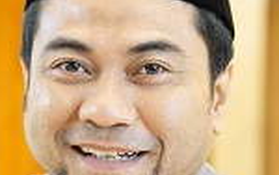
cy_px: 251
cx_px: 93
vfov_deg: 3.9
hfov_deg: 6.3
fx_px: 2526
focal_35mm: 332
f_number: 2.8
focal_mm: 70
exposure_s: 1/161
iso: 5000
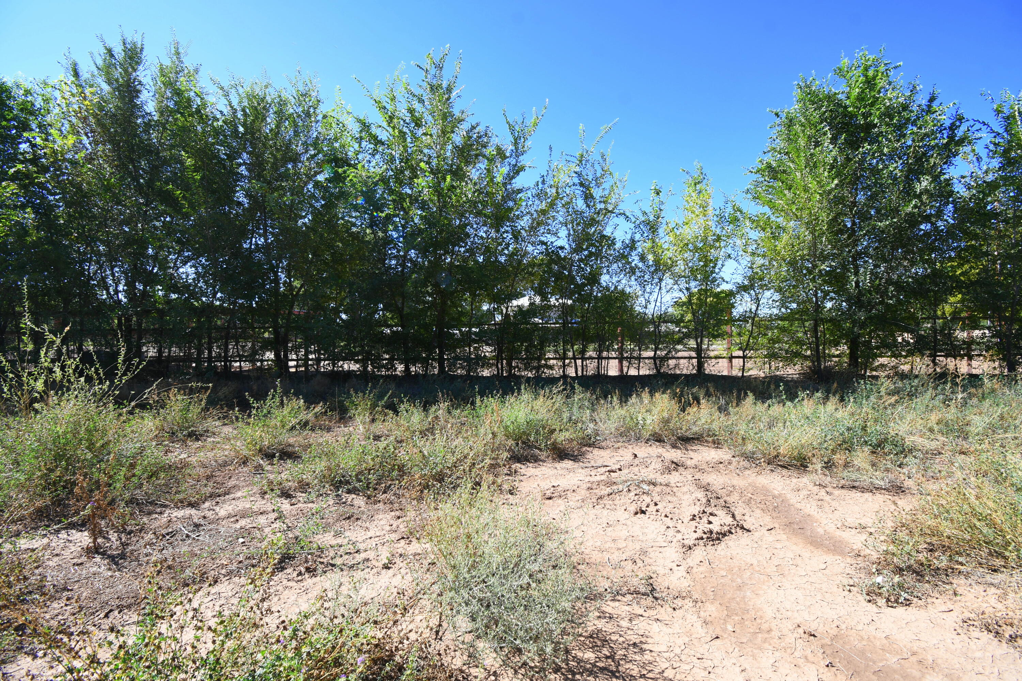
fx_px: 426
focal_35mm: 15
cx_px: 511
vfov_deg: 77.3
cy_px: 340
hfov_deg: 100.4
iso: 100
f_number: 8
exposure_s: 1/100
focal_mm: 10
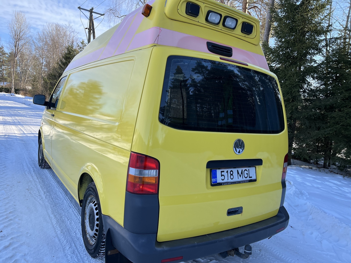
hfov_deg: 67.3
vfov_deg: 53.1
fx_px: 264
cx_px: 176
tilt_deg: -3.4
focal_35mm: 26
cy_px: 132
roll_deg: -6.9
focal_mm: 5.1
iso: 50
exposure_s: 1/1086
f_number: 1.6
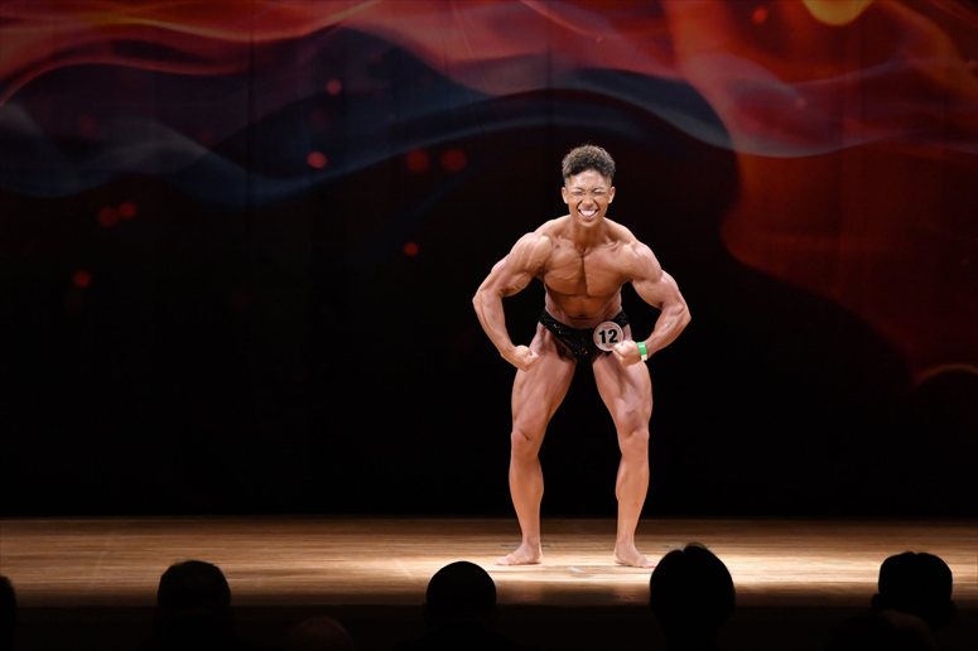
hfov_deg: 9.5
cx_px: 489
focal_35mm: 217
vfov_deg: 6.3
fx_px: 5892
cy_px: 326
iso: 4000
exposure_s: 1/400
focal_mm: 145
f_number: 5.6
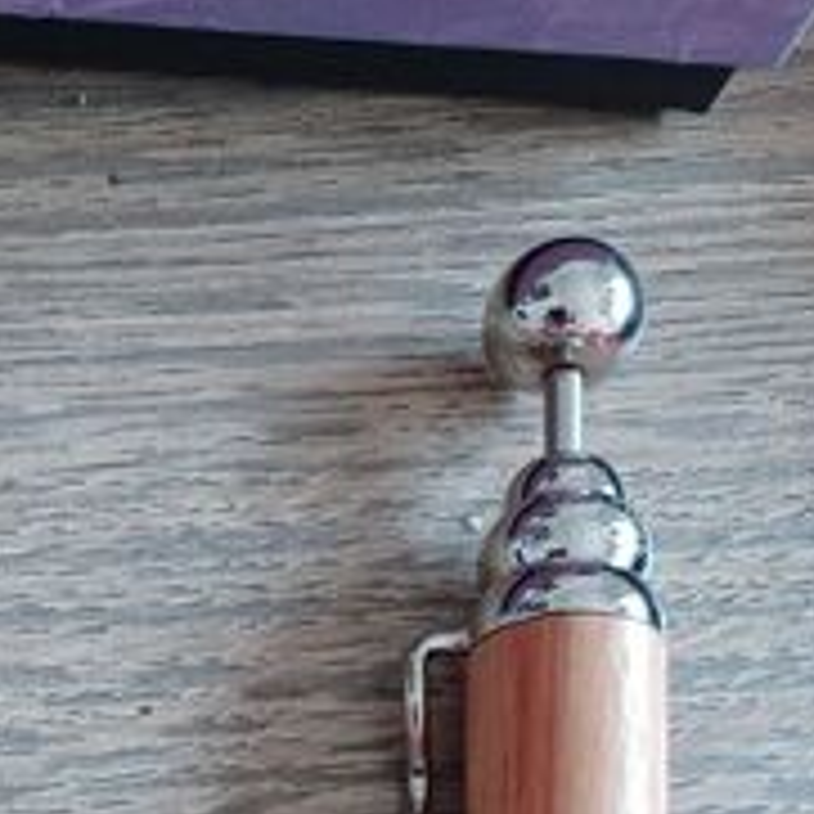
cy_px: 1255
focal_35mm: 78
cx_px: -238
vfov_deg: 19.2
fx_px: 2075
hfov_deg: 20.3
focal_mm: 4.6
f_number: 1.8
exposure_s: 1/50
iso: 250
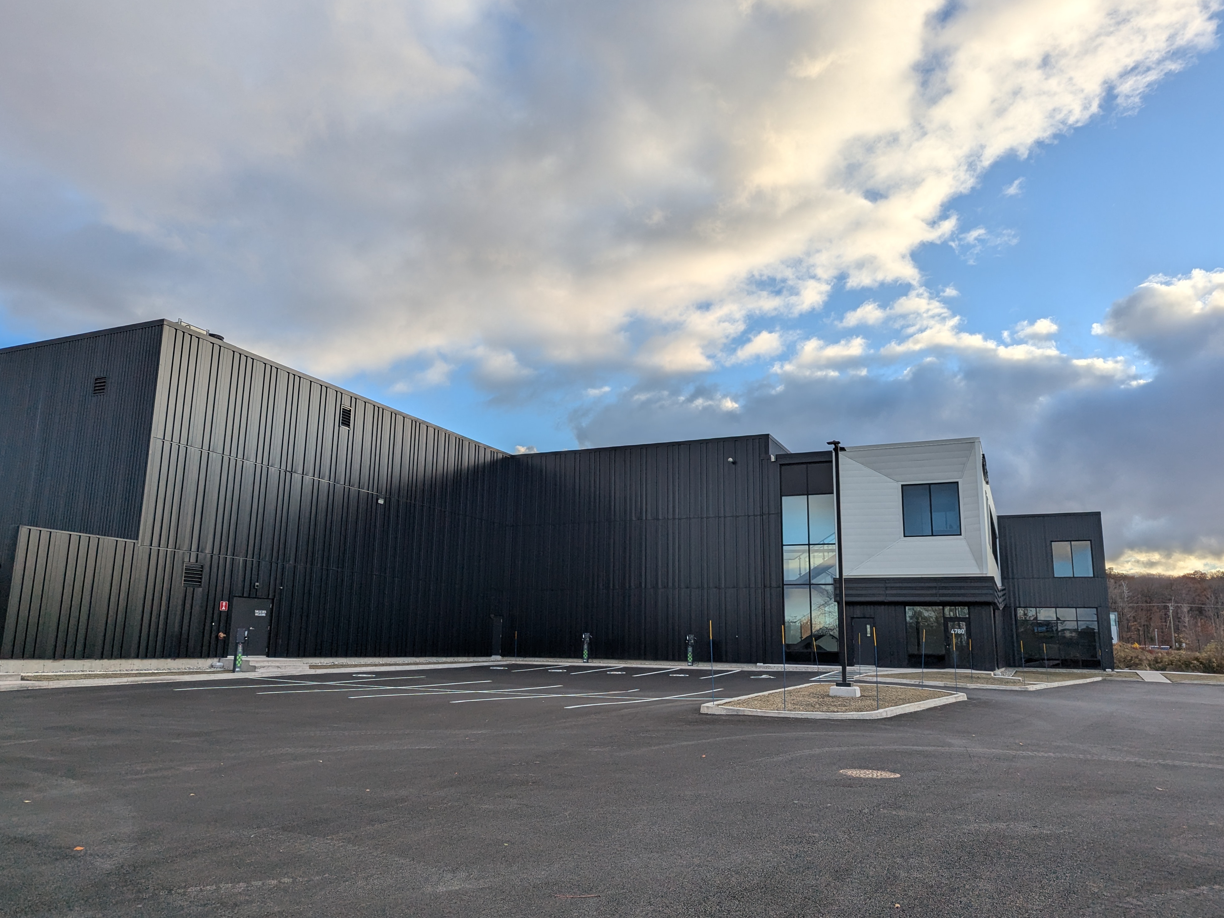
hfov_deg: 69.4
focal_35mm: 25
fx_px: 884
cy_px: 467
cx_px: 619
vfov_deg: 54.9
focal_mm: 6.81
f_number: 1.85
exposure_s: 1/1244
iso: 45
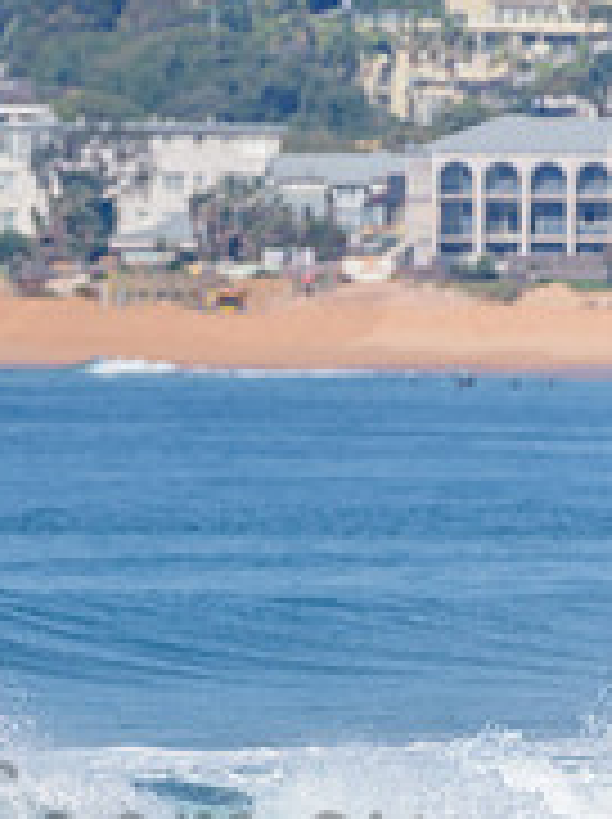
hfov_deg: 1.0
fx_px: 36293
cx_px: -50
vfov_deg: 1.3
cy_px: 794
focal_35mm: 1536
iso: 110
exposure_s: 1/2000
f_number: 5.6
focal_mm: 500
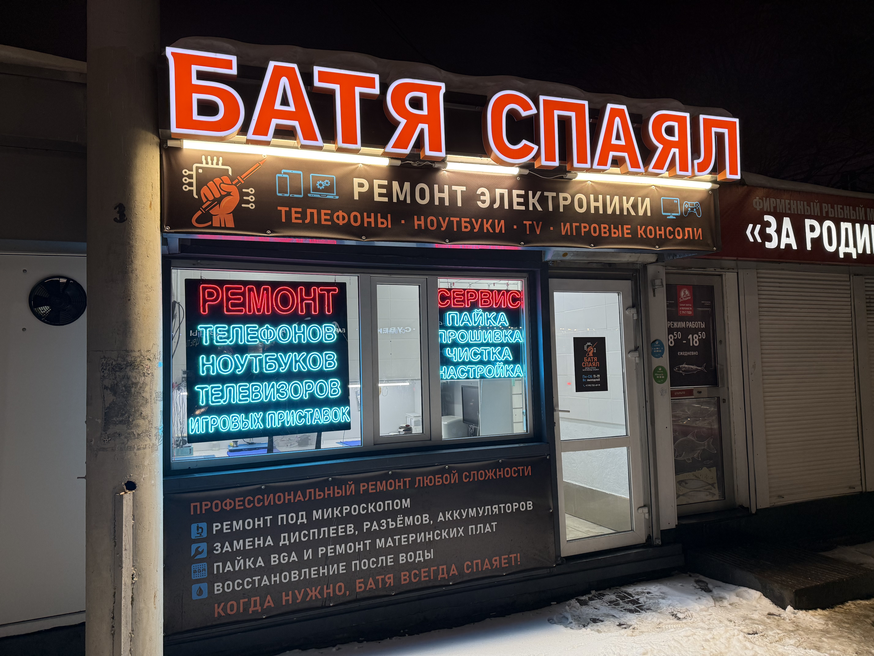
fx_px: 606
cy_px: 328
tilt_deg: +3.2
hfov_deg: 71.6
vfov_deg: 56.8
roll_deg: +1.1
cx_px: 437
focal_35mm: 24
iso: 125
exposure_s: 1/100
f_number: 1.78
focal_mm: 6.76
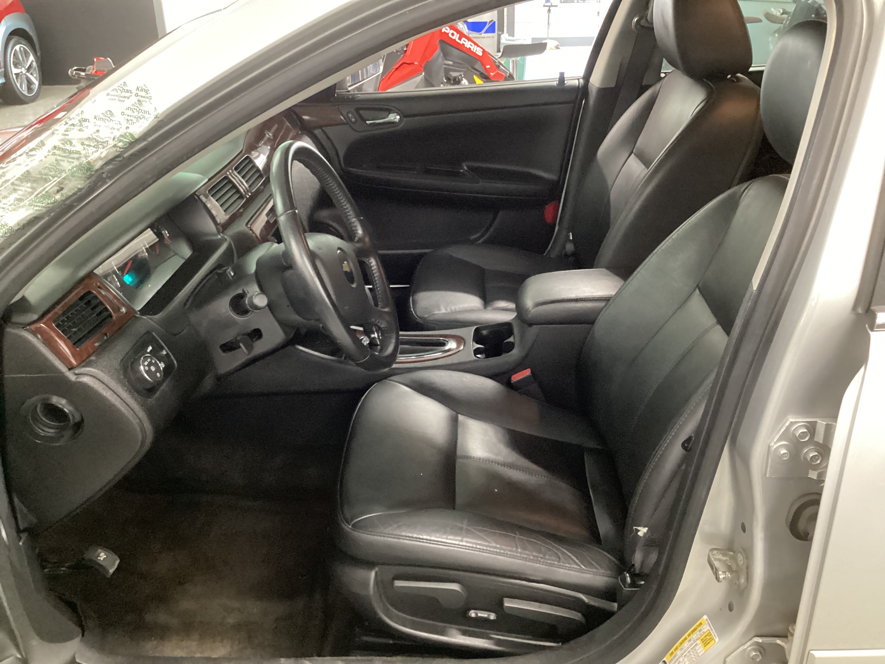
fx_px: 793
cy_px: 332
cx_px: 442
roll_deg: +1.1
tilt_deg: -27.2
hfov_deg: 58.4
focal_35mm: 31
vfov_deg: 45.4
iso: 640
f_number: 2.4
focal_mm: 3.3
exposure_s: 1/20
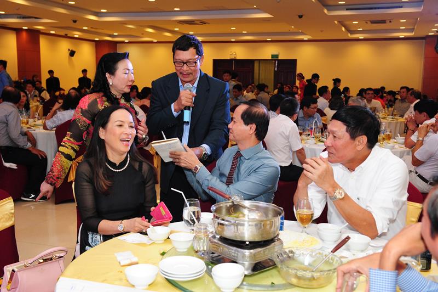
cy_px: 146
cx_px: 219
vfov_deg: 31.8
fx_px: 511
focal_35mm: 42
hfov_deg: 46.4
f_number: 6.3
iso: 2500
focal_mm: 42
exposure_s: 1/125
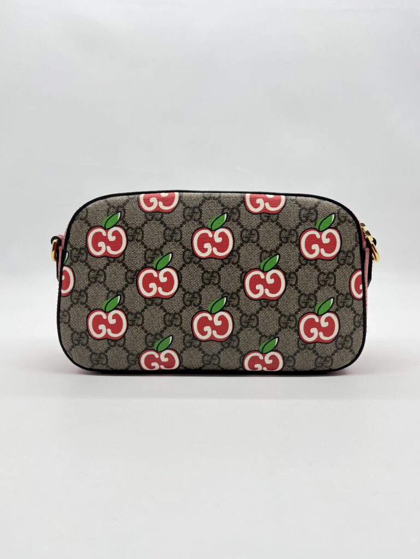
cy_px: 280
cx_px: 210
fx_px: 421
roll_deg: +0.1
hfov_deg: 53.1
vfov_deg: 67.3
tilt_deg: -5.9
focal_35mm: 26
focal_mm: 5.7
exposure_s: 1/129
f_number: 1.5
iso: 32
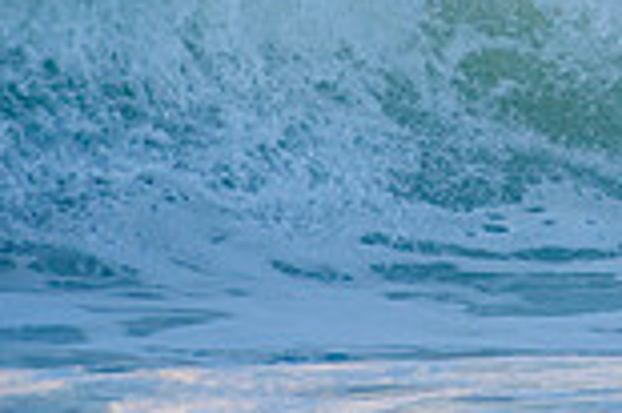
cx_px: 843
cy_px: -174
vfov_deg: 0.7
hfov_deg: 1.1
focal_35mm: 1873
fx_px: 32327
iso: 450
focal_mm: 500
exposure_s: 1/1250
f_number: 5.6
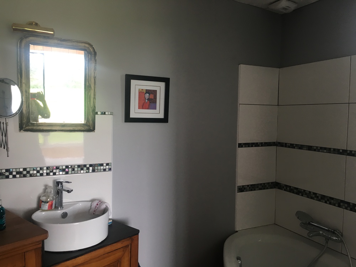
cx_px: 178
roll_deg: +0.6
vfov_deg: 48.2
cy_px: 134
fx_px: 298
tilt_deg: -3.1
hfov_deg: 61.7
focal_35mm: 29
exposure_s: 1/33
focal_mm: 4.15
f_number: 2.2
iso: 25
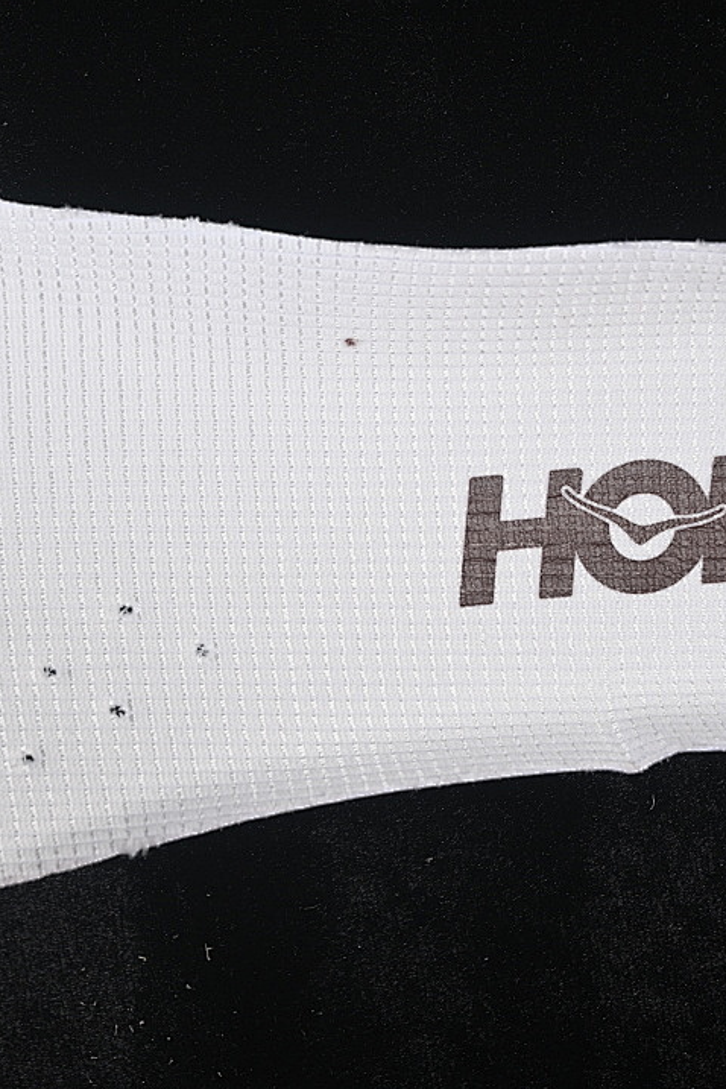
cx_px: 199
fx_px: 3418
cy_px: 544
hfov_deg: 12.1
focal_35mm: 113
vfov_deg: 18.1
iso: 160
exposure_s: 1/60
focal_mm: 50
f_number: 7.1
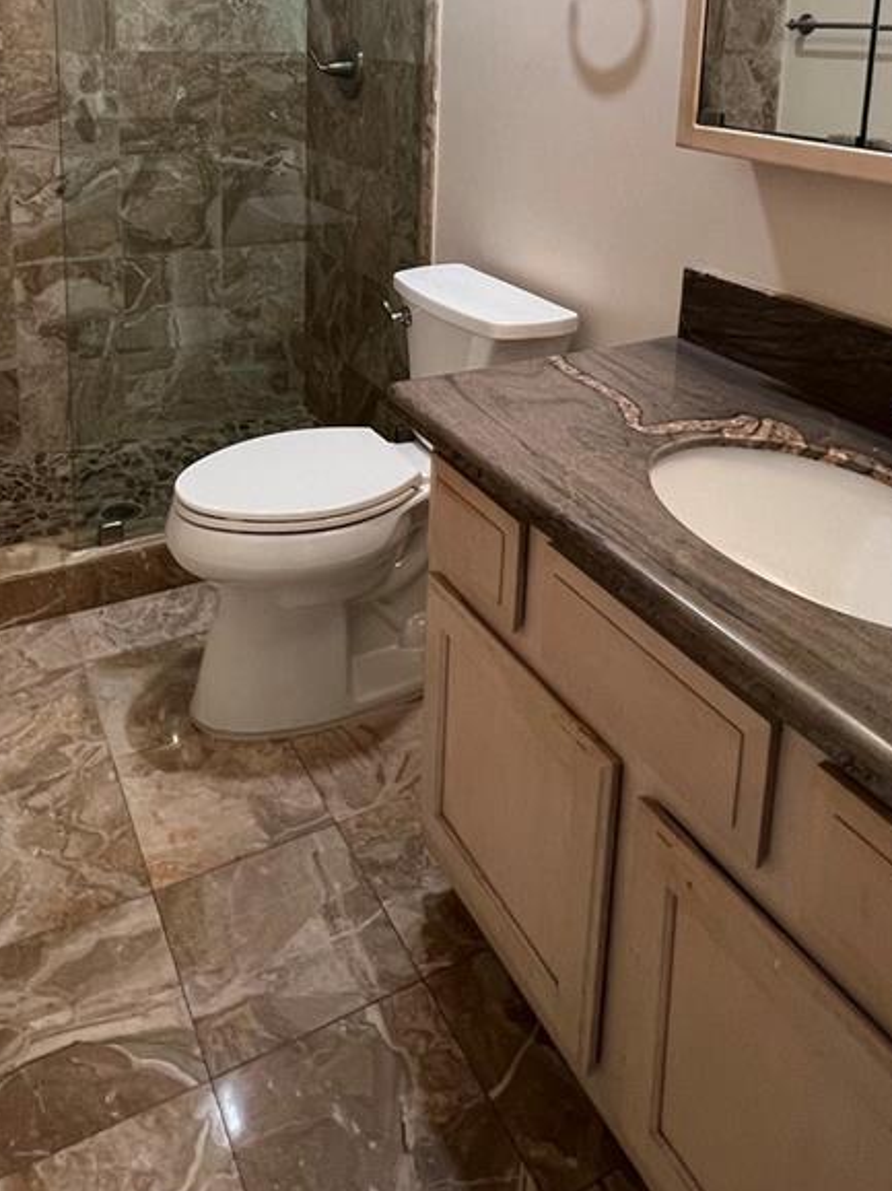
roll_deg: -0.7
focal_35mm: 27
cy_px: 206
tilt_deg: -9.3
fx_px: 928
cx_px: 400
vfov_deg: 59.2
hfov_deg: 51.2
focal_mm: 1.57
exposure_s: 1/60
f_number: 1.8
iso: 200
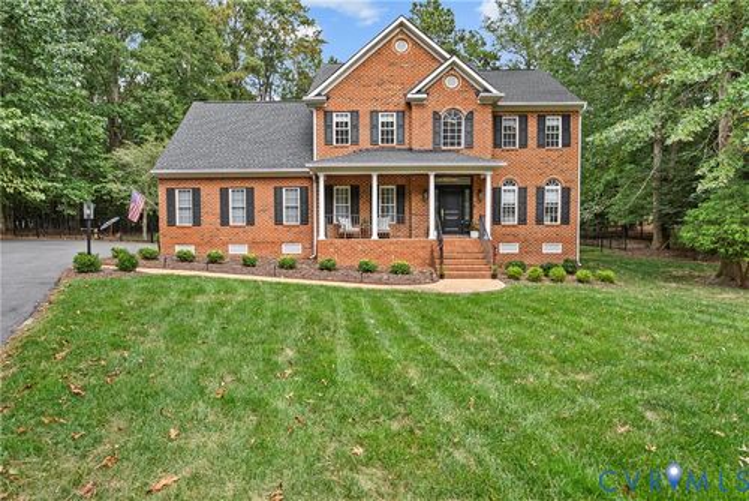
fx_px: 427
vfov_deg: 60.8
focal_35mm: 20
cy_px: 250
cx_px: 374
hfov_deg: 82.5
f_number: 4
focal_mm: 20.5
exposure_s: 1/60
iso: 100
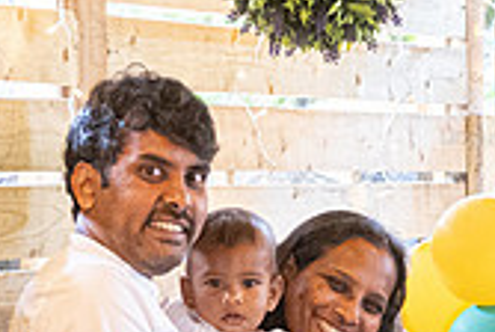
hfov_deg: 6.9
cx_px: 787
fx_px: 4022
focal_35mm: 292
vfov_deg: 4.7
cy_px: 493
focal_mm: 50
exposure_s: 1/60
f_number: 2.8
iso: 3200
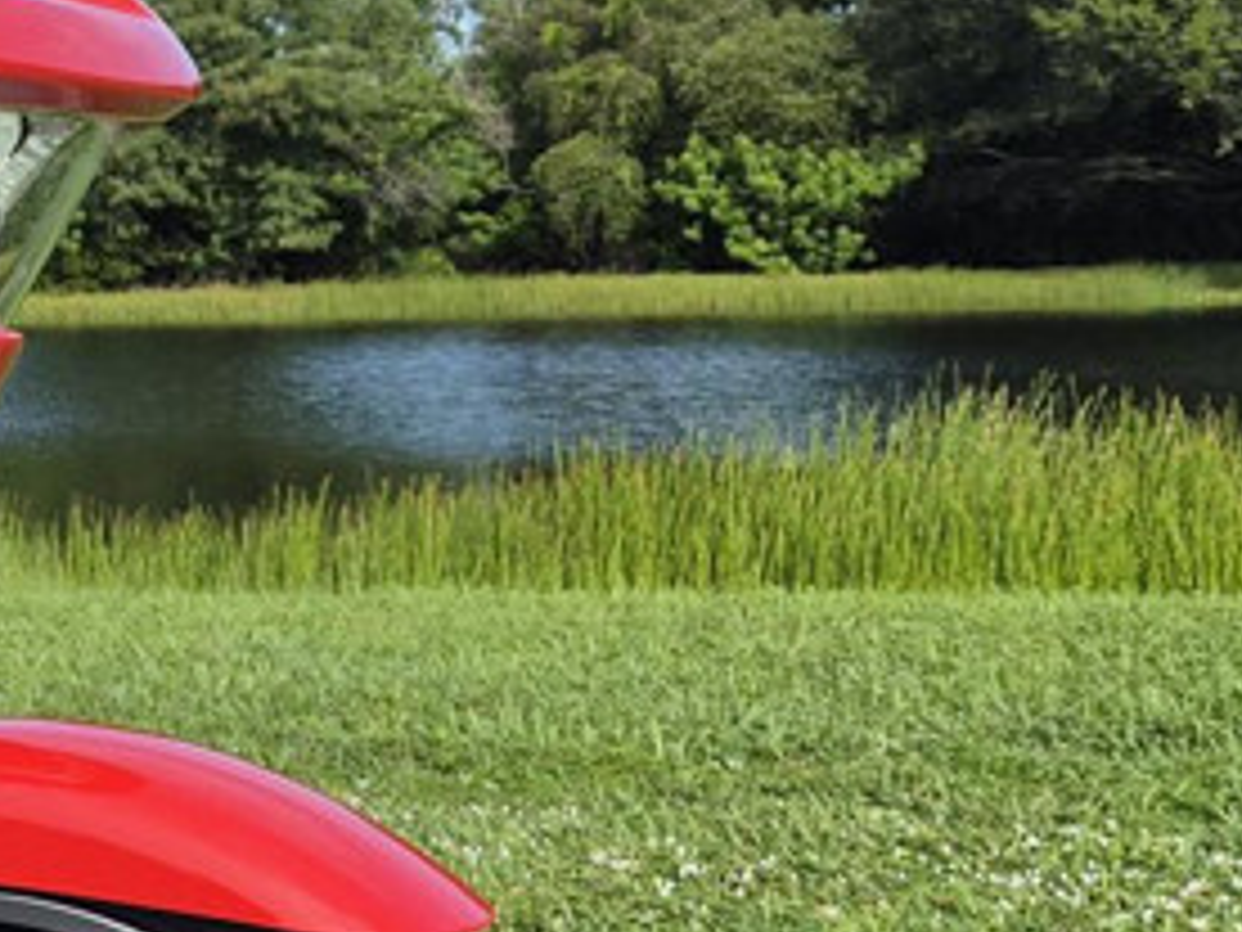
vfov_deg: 16.6
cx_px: -637
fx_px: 3193
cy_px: 392
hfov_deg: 19.2
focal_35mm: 89
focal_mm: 5.4
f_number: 1.8
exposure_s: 1/3688
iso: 80
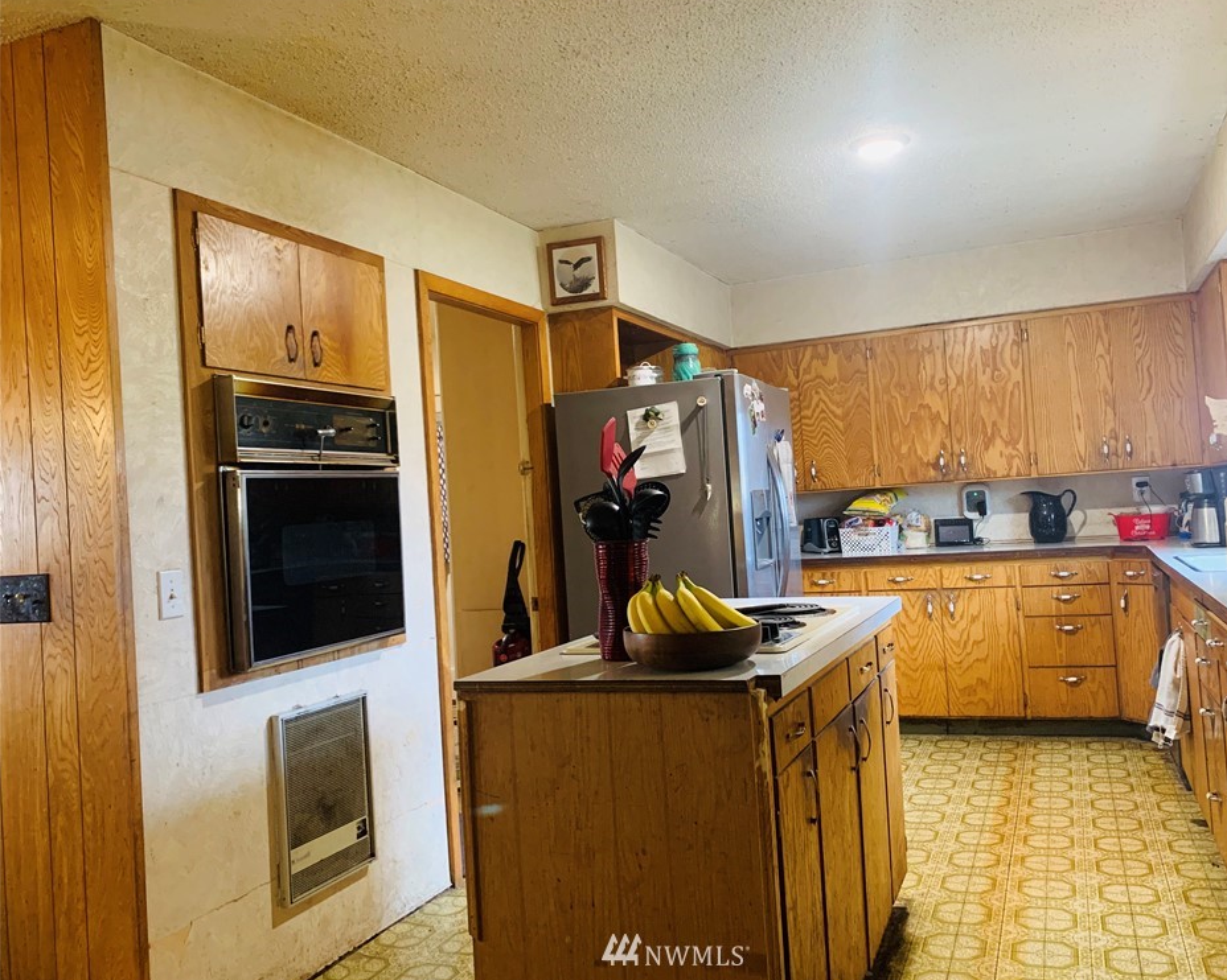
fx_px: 1017
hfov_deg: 62.1
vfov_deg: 51.5
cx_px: 676
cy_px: 493
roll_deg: +3.1
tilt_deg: +1.2
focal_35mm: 28
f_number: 1.8
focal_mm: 4.25
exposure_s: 1/40
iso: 400
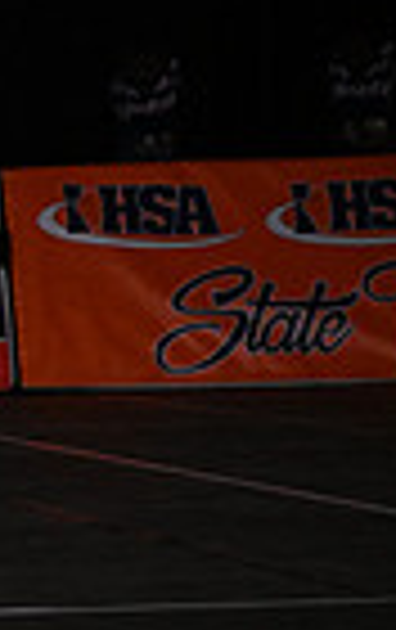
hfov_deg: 3.7
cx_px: -864
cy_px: 61
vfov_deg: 6.1
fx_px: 5881
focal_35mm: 342
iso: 6400
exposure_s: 1/1000
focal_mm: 81
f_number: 4
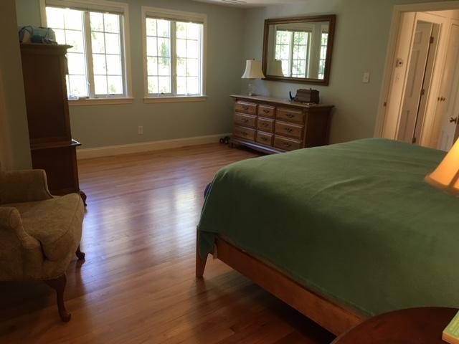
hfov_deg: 61.7
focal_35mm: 29
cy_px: 172
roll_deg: -2.3
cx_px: 230
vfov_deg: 48.2
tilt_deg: -17.6
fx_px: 385
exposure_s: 1/30
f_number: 2.2
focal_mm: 4.15
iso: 80
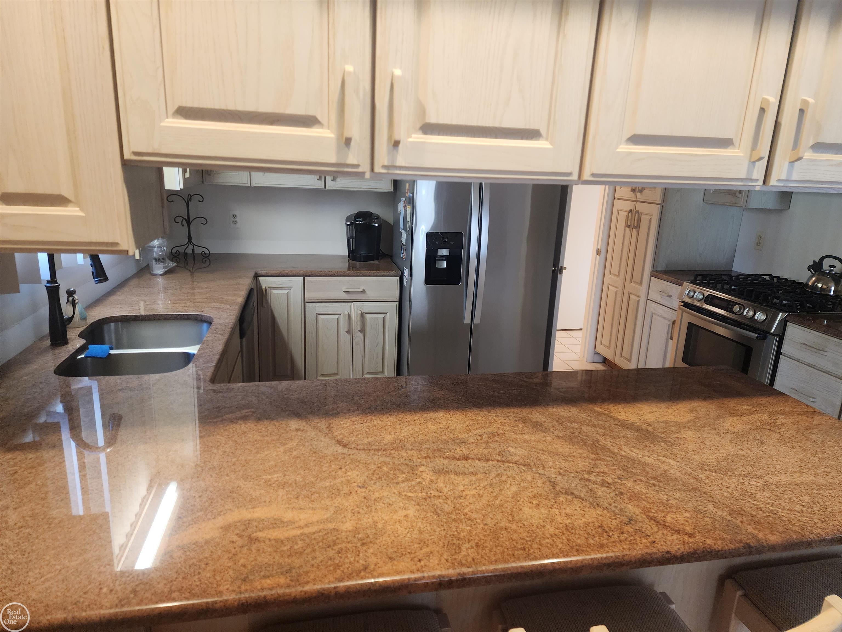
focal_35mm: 23
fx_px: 559
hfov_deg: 73.9
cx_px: 421
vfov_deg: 58.9
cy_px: 316
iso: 500
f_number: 1.8
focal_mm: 6.4
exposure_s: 1/120
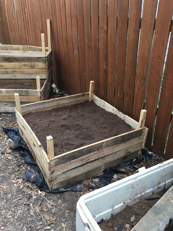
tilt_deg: -27.1
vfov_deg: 61.7
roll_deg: -0.6
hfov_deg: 48.2
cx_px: 86
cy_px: 116
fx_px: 193
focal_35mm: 29
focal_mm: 4.15
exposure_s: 1/60
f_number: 2.2
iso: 32
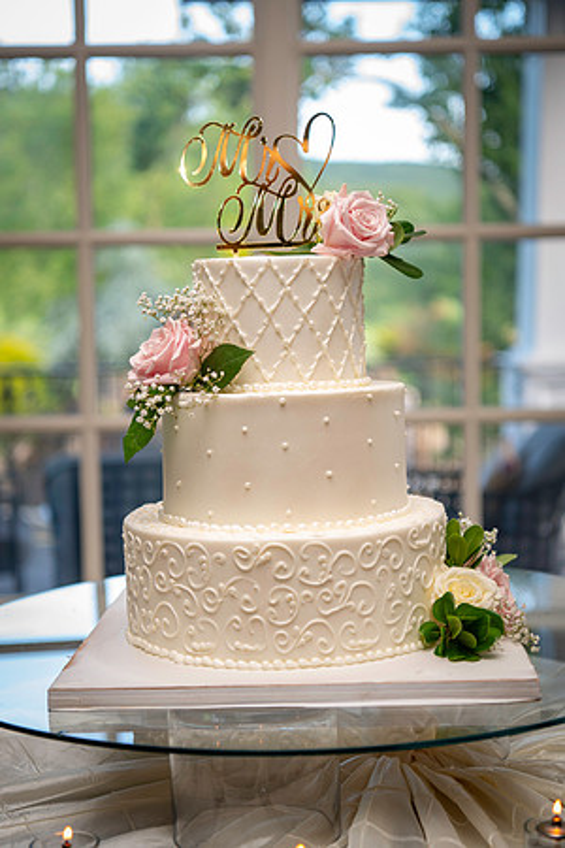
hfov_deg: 23.4
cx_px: 282
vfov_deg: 34.5
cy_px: 424
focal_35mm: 58
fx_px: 1365
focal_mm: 58
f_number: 3.2
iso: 400
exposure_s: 1/125
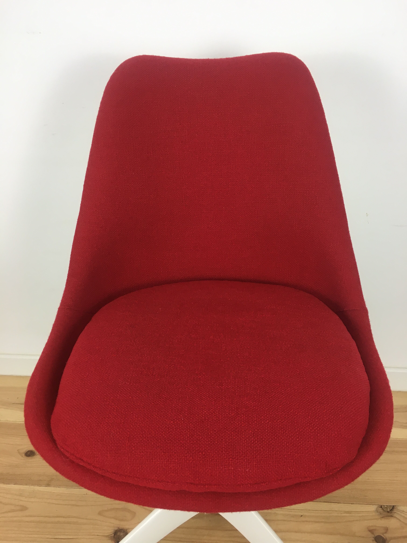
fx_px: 455
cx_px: 204
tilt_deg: -28.4
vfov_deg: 61.7
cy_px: 272
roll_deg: +1.6
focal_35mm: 29
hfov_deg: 48.2
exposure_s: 1/33
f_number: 2.2
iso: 40
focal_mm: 4.15
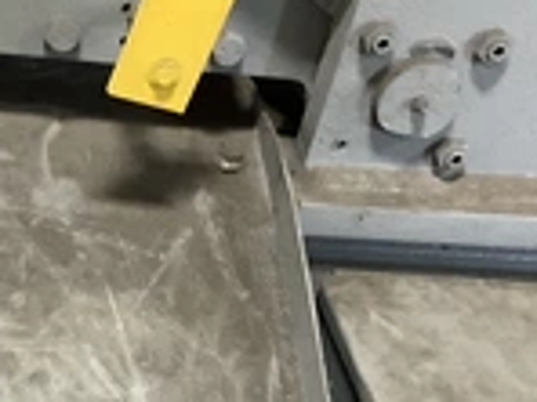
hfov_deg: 22.1
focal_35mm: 84
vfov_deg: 17.1
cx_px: -40
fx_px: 1303
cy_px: 424
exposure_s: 1/30
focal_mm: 3.3
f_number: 2.4
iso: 640
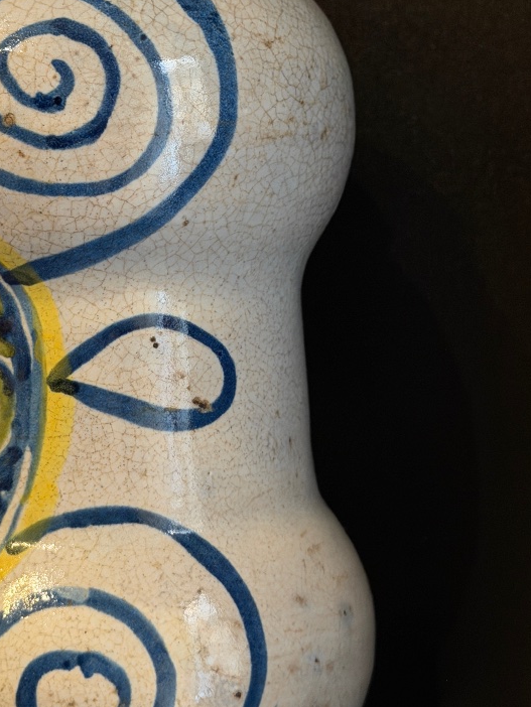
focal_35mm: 82
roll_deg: -1.4
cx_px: 157
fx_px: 1676
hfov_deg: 17.9
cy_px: 350
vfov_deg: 23.8
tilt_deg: -7.8
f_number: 1.78
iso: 200
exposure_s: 1/33
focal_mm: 6.76
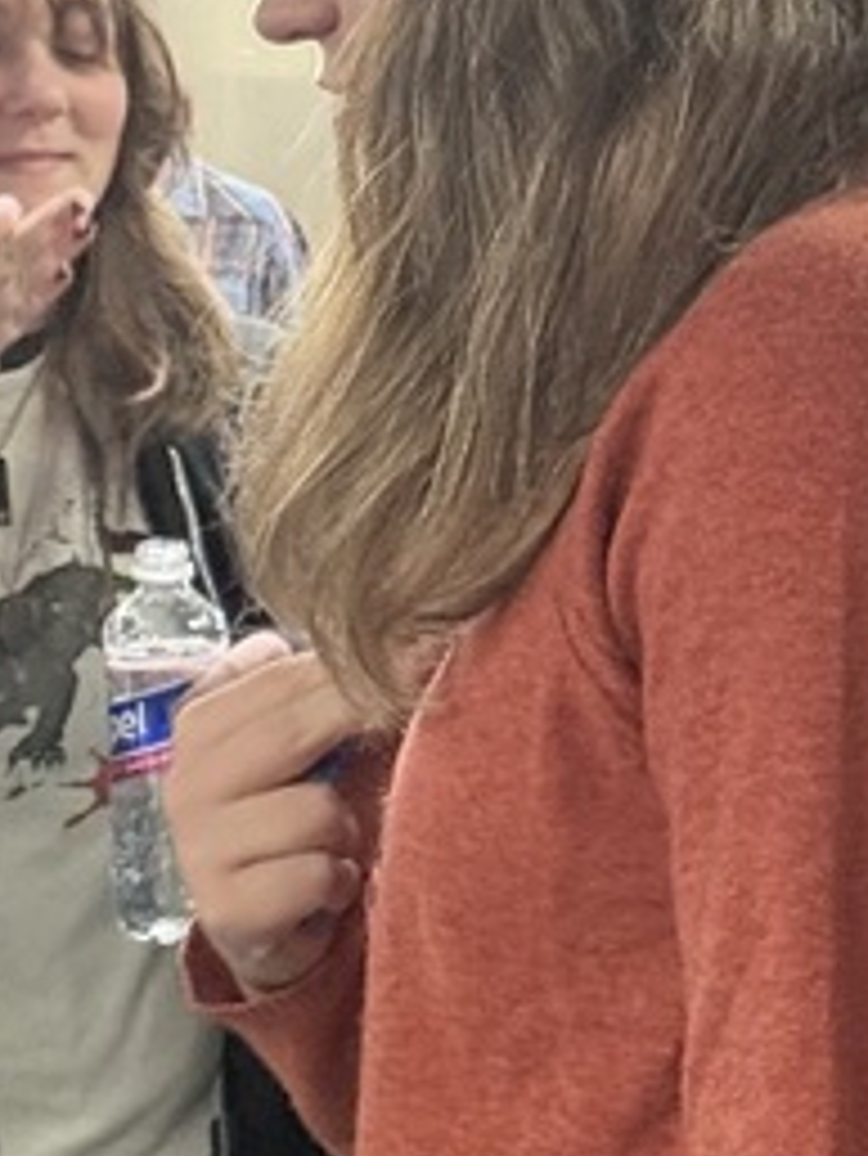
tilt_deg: -5.0
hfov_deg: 7.5
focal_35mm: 191
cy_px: 940
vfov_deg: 10.3
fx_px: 6381
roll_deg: +2.5
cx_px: -706
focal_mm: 6.76
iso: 250
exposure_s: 1/60
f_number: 1.78
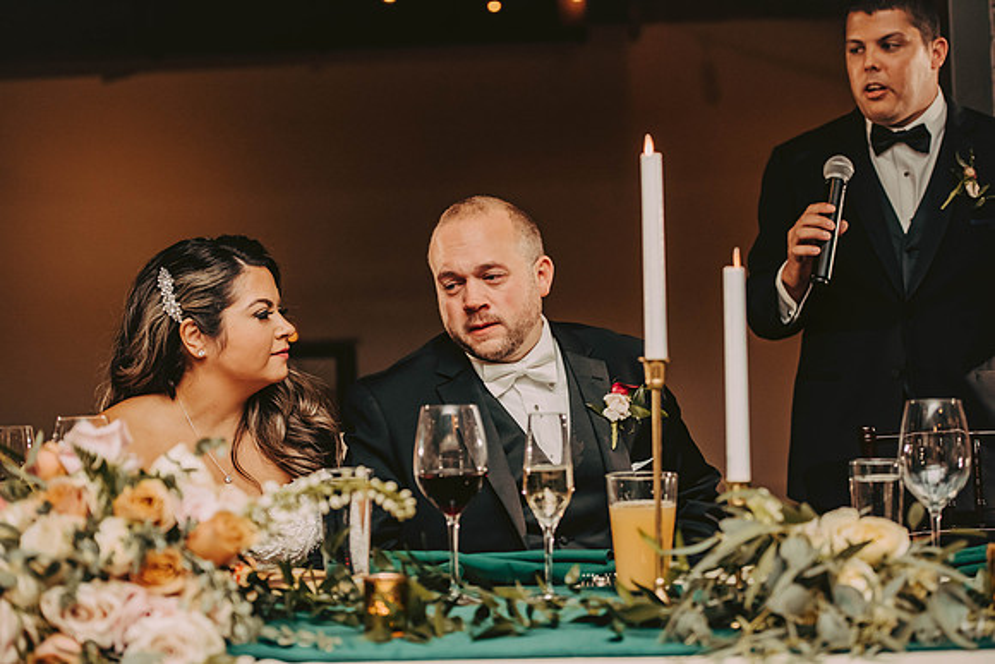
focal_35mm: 70
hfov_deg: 28.8
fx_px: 1935
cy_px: 332
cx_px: 498
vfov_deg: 19.5
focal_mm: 70
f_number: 3.2
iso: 1600
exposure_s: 1/200
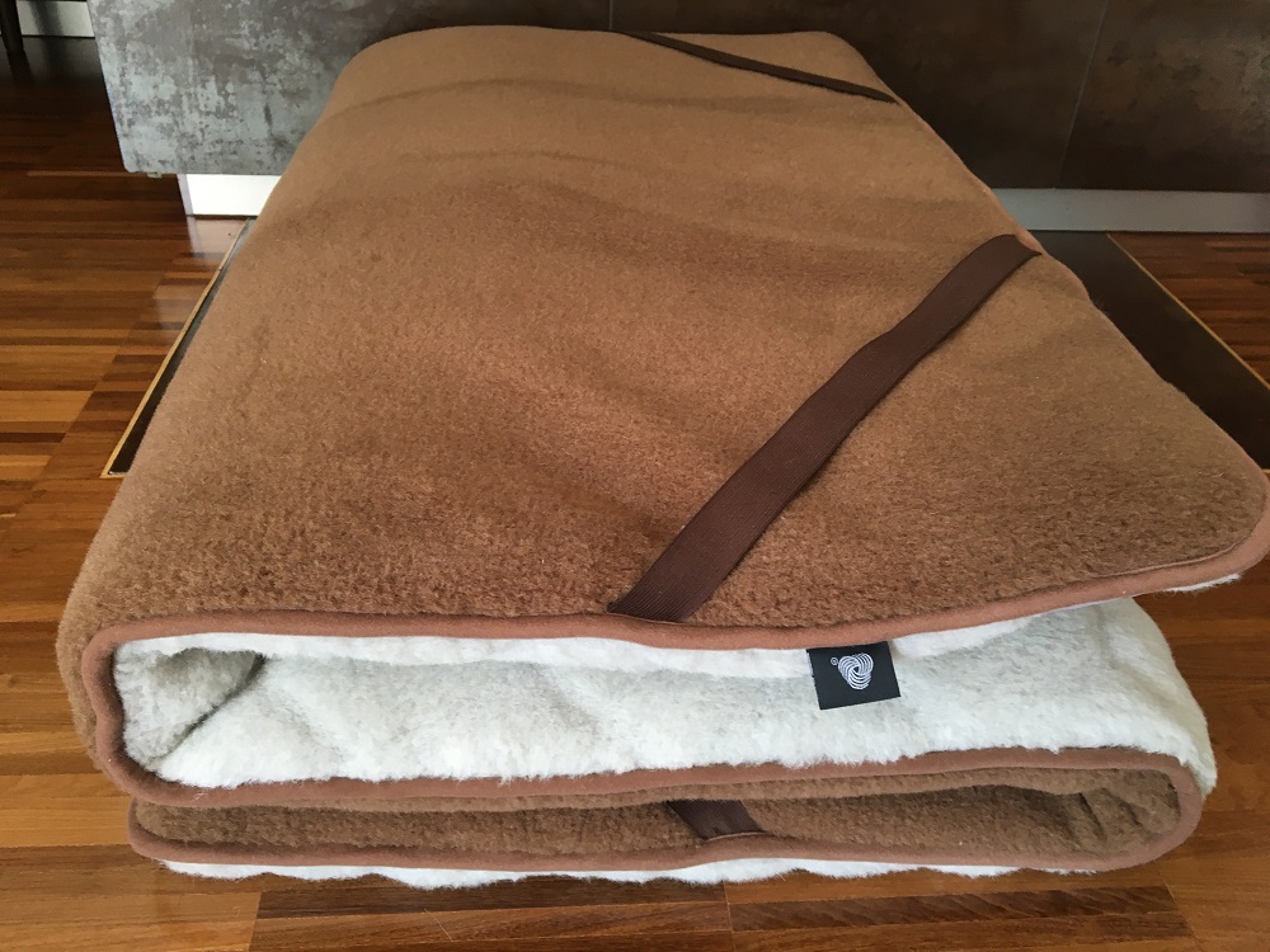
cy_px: 476
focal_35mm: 29
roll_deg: -2.5
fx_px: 1064
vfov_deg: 48.2
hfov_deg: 61.7
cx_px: 635
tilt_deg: -36.1
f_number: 2.2
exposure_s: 1/33
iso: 64
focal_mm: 4.15
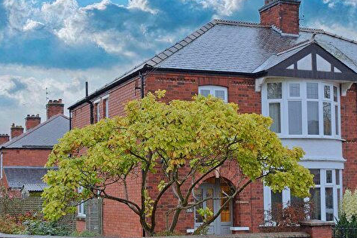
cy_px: 157
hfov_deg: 29.3
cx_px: 189
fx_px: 682
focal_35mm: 69
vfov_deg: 19.7
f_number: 5.6
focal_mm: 31
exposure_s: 1/125
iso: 400
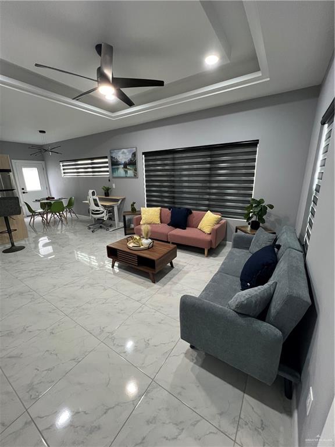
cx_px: 168
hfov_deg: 89.9
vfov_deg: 106.2
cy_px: 224
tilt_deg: -15.1
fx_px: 168
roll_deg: +1.3
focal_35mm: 13
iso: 250
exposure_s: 1/60
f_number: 1.8
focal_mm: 1.57
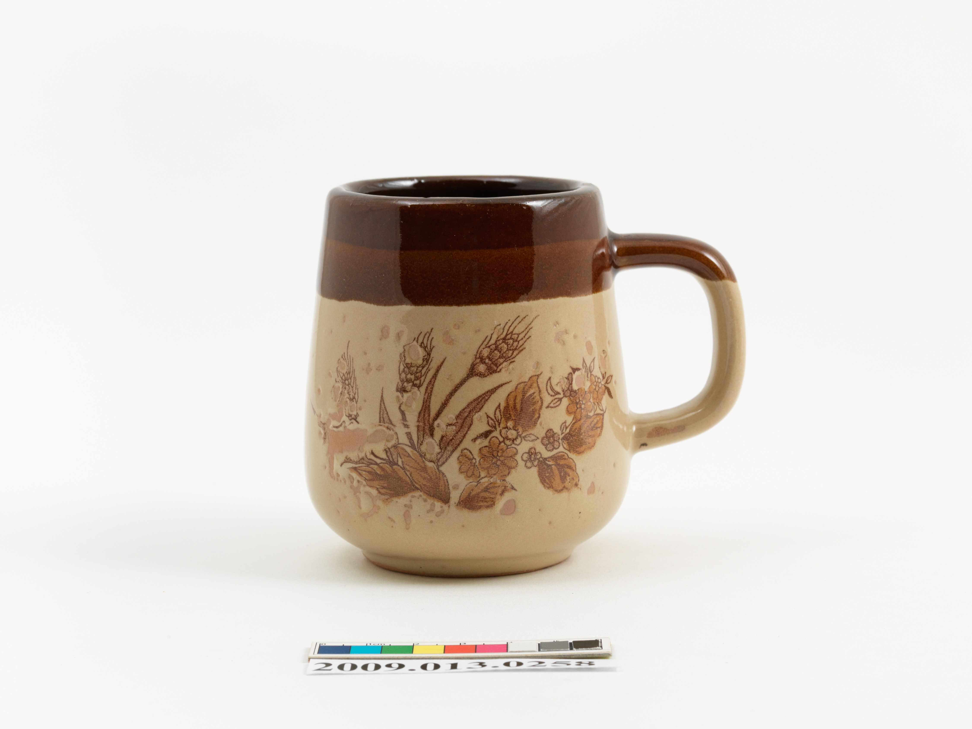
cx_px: 486
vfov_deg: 17.6
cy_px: 364
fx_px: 2359
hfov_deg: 23.3
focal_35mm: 84
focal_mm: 120
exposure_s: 1/60
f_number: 20
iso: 100
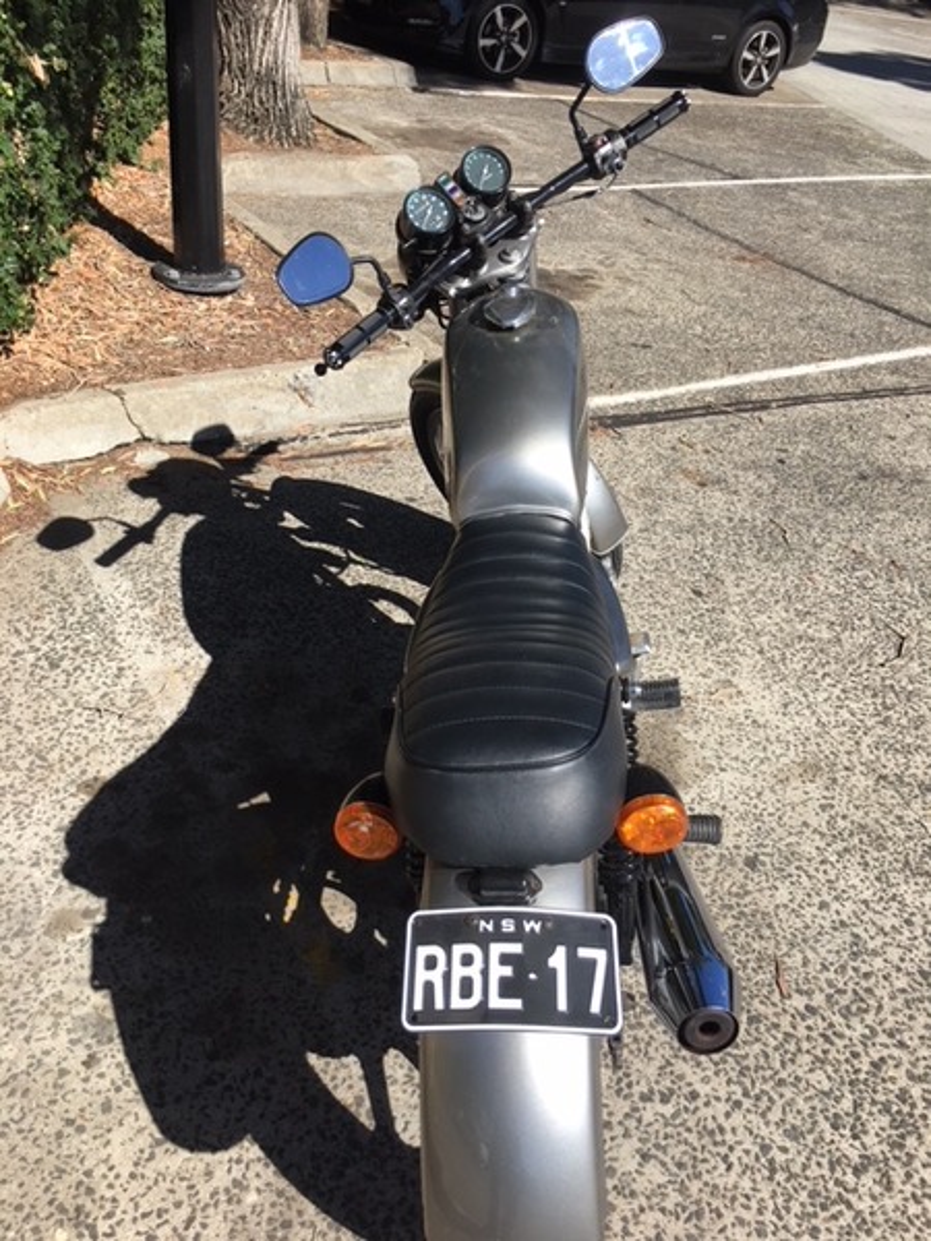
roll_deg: -6.1
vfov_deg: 61.7
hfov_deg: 48.2
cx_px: 466
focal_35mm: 29
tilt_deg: -32.4
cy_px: 620
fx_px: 1040
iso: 25
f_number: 2.2
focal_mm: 4.15
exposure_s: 1/1221
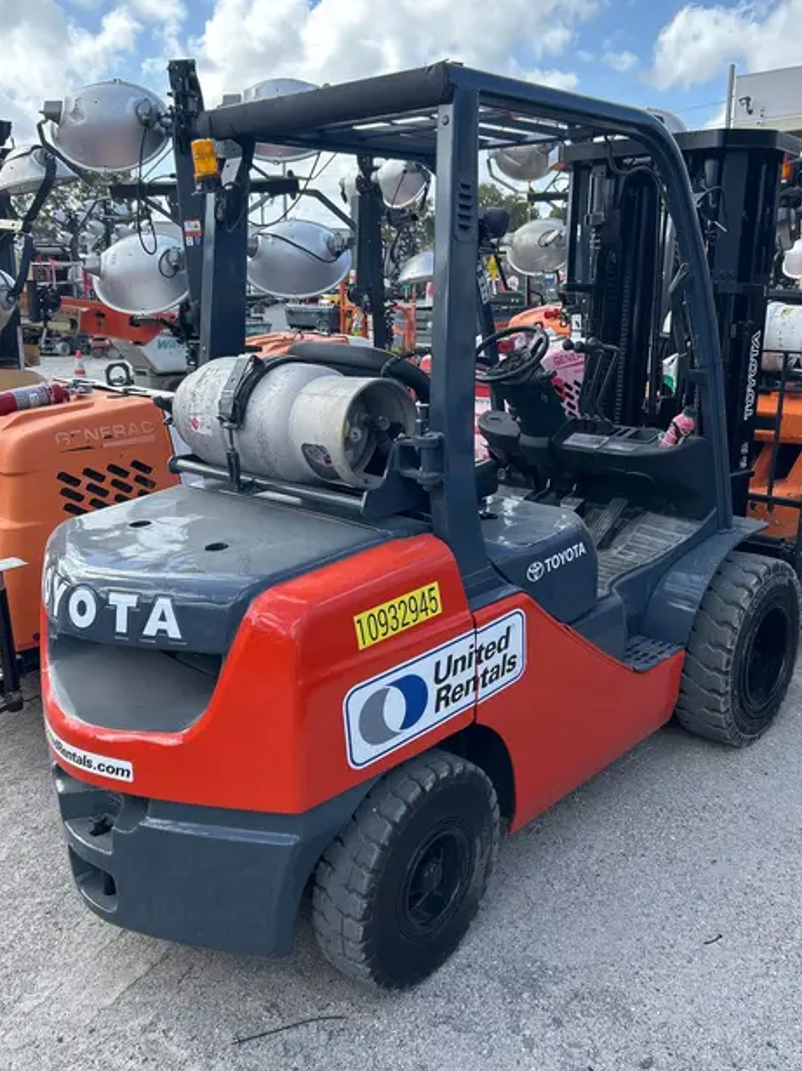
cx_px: 426
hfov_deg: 45.4
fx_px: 958
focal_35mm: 31
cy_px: 518
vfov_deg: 58.3
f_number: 1.5
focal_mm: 5.7
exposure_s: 1/1048
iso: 50
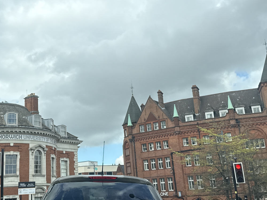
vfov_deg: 30.3
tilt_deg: +16.0
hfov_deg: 39.4
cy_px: 91
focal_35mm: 48
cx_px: 98
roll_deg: +3.6
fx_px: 370
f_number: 1.78
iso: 100
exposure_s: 1/1211
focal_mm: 6.76
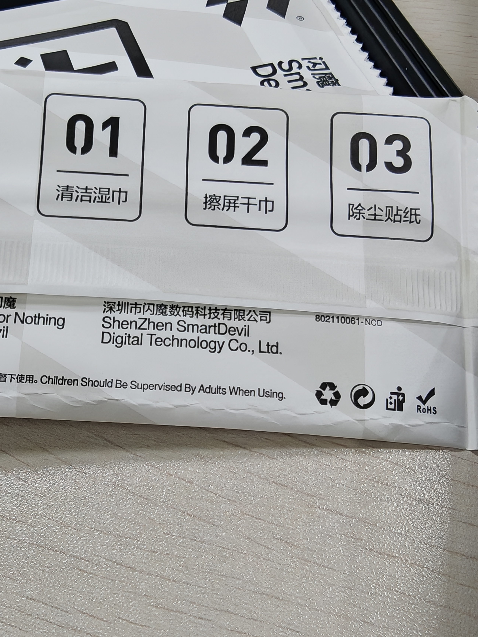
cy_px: 267
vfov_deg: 49.9
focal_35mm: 37
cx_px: 230
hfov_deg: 38.7
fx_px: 681
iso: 1250
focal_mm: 2.3
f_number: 2
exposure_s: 1/100
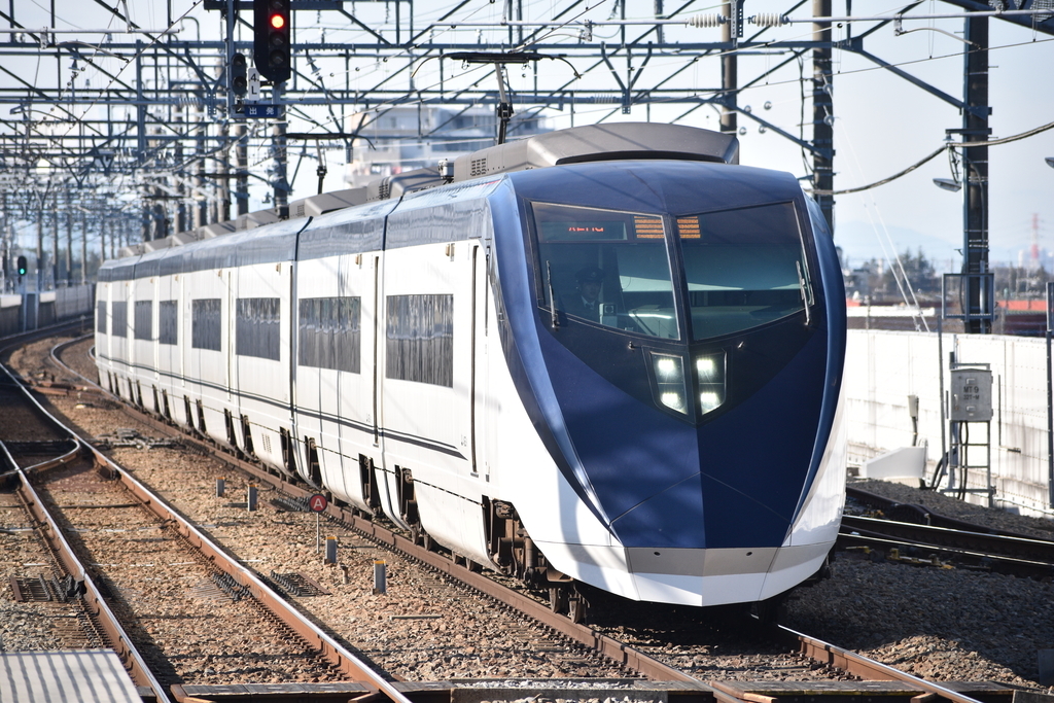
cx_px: 527
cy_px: 352
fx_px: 8125
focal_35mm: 278
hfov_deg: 7.4
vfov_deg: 5.0
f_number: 5.3
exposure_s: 1/1000
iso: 400
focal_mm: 185
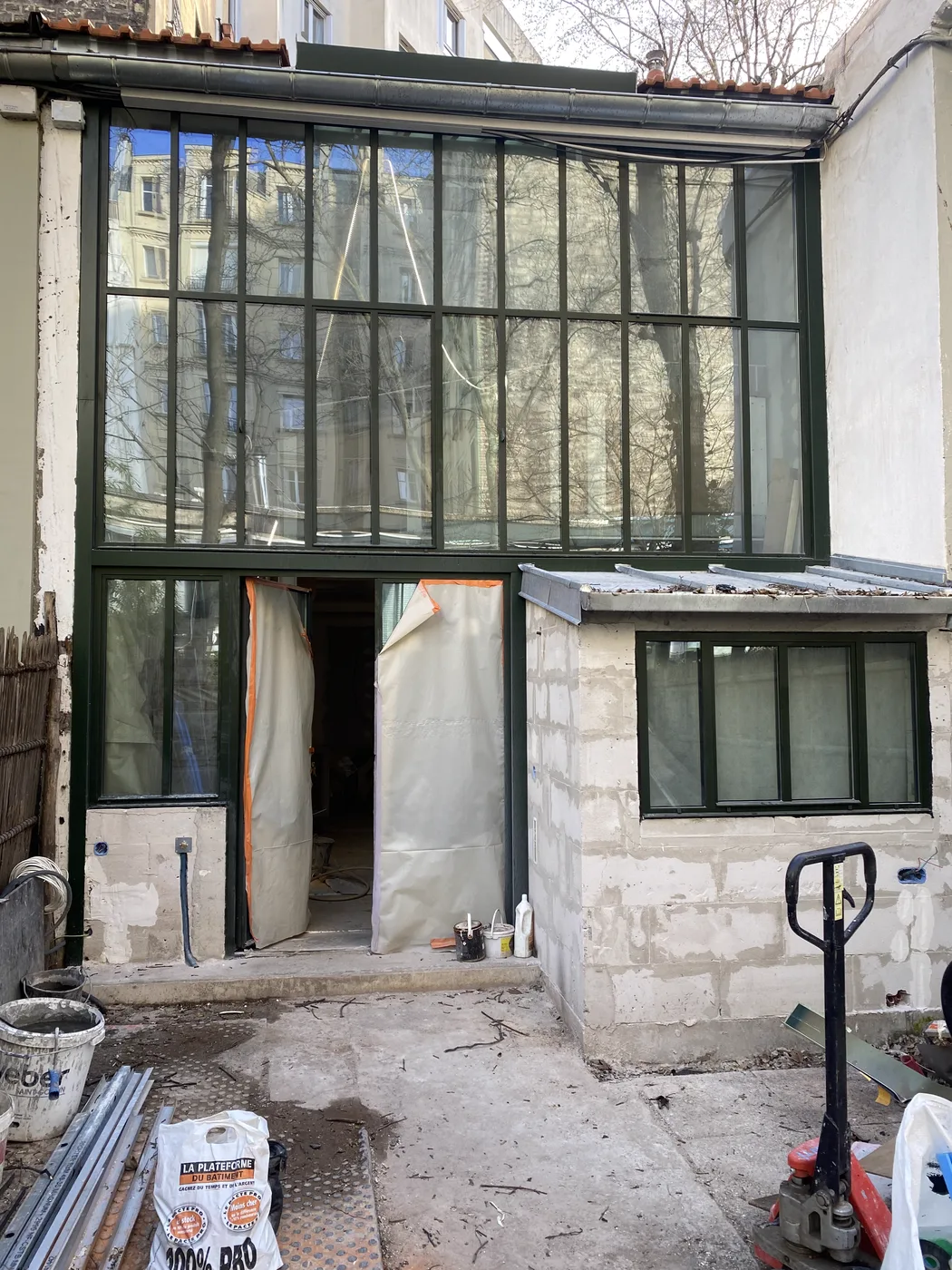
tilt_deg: +3.2
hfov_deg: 53.1
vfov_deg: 67.3
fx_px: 953
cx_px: 476
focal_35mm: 26
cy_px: 635
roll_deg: +0.0
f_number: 1.8
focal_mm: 4.25
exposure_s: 1/134
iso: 32
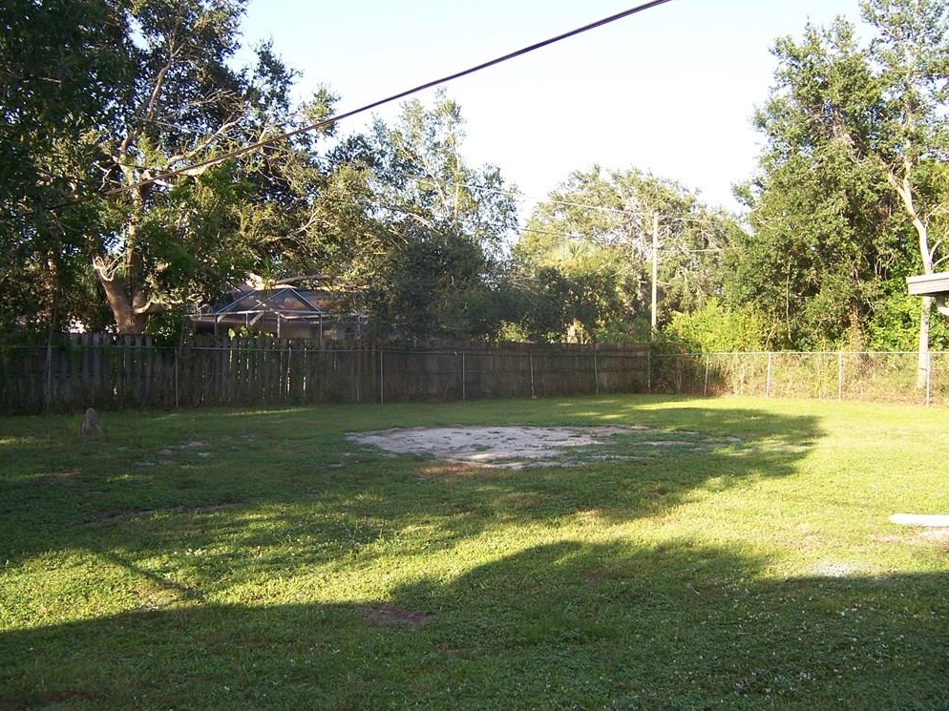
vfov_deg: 41.8
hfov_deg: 54.0
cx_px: 462
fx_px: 932
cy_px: 345
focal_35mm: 34
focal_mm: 5.5
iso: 80
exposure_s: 1/180
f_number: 3.4
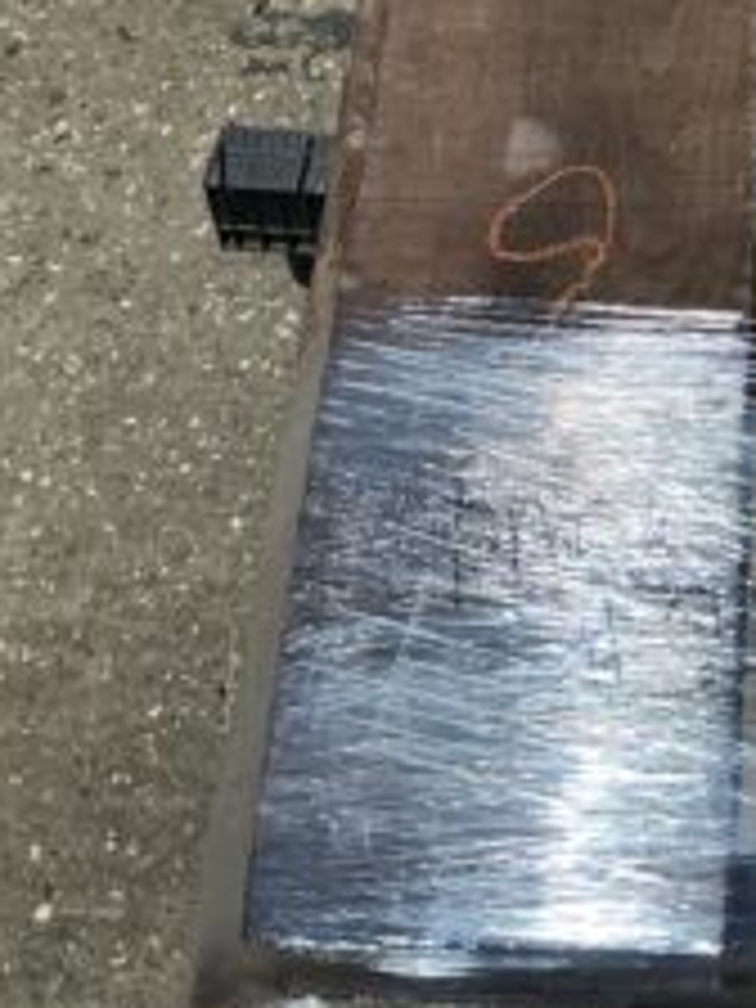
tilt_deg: -58.8
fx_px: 2009
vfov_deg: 26.4
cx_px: 706
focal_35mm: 69
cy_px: -34
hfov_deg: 20.8
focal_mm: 3
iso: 50
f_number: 1.8
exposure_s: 1/50
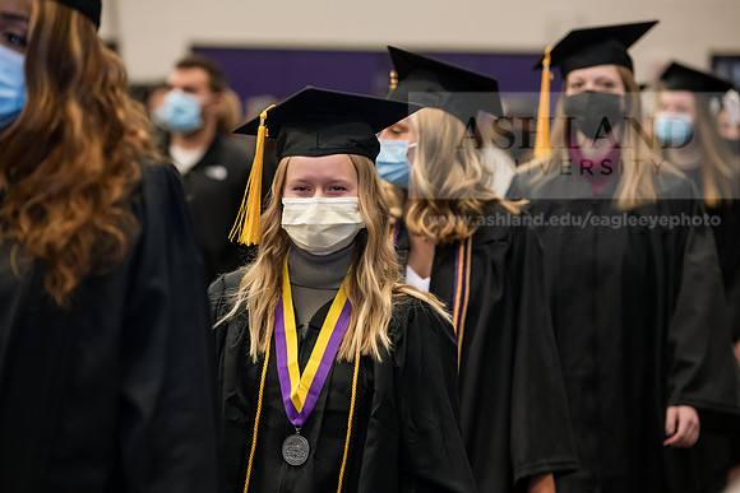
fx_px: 2776
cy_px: 246
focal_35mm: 135
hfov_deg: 15.2
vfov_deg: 10.2
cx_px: 370
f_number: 3.5
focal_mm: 135
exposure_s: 1/200
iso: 1600
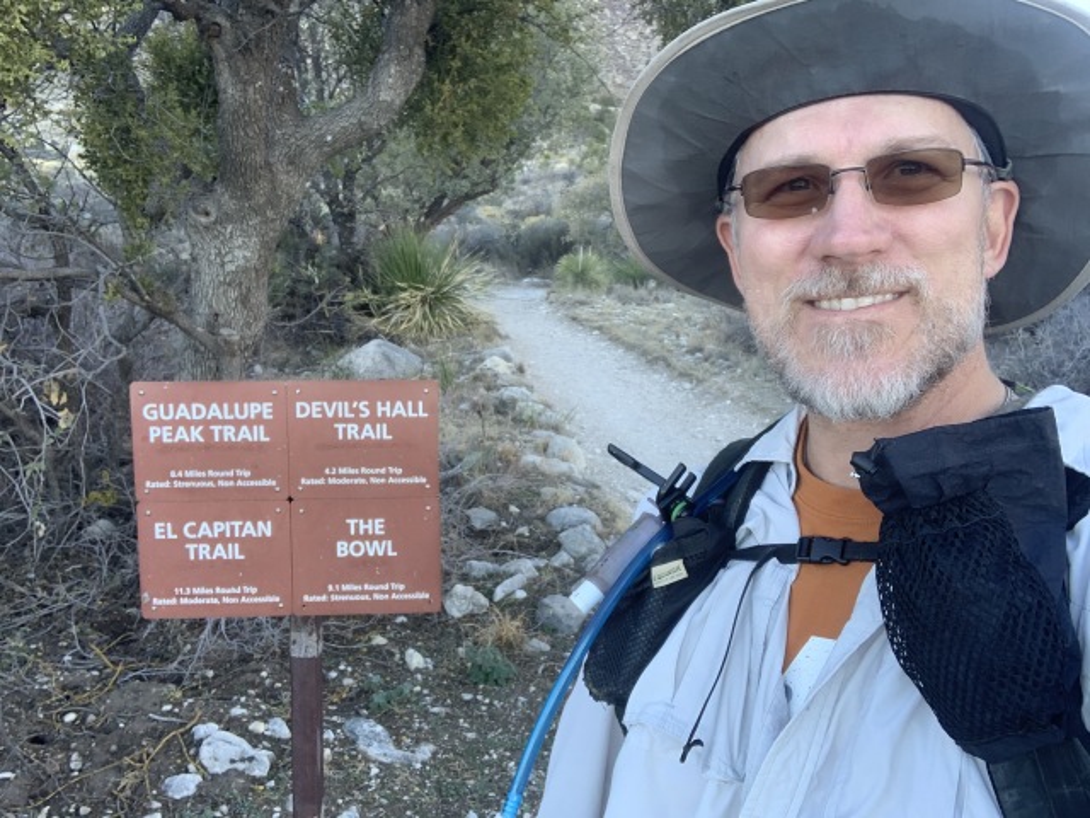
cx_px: 545
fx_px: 1008
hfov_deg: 56.8
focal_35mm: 32
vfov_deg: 44.2
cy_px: 409
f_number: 2.2
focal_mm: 2.87
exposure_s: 1/121
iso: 40
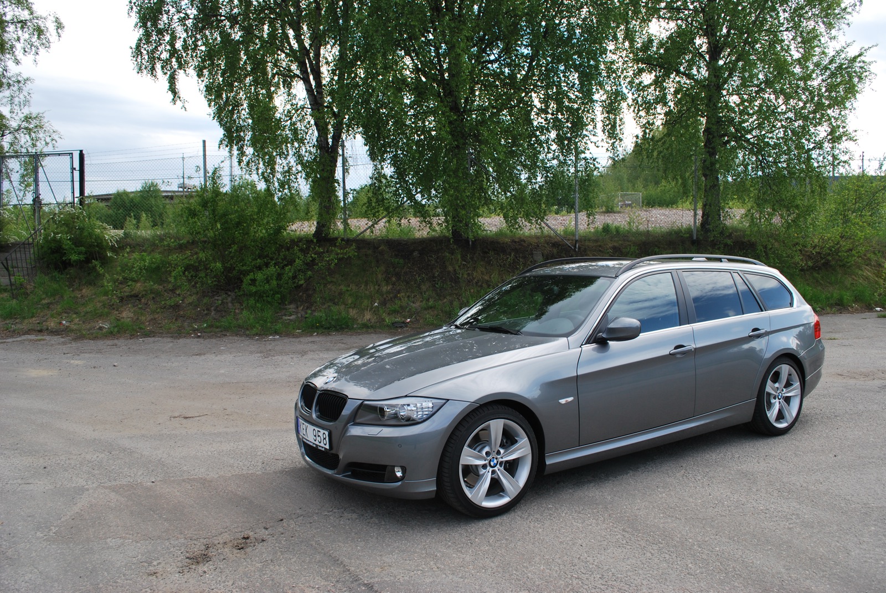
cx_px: 443
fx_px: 665
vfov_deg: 48.0
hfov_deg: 67.3
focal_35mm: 27
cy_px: 296
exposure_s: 1/160
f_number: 6.3
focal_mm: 18
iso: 100
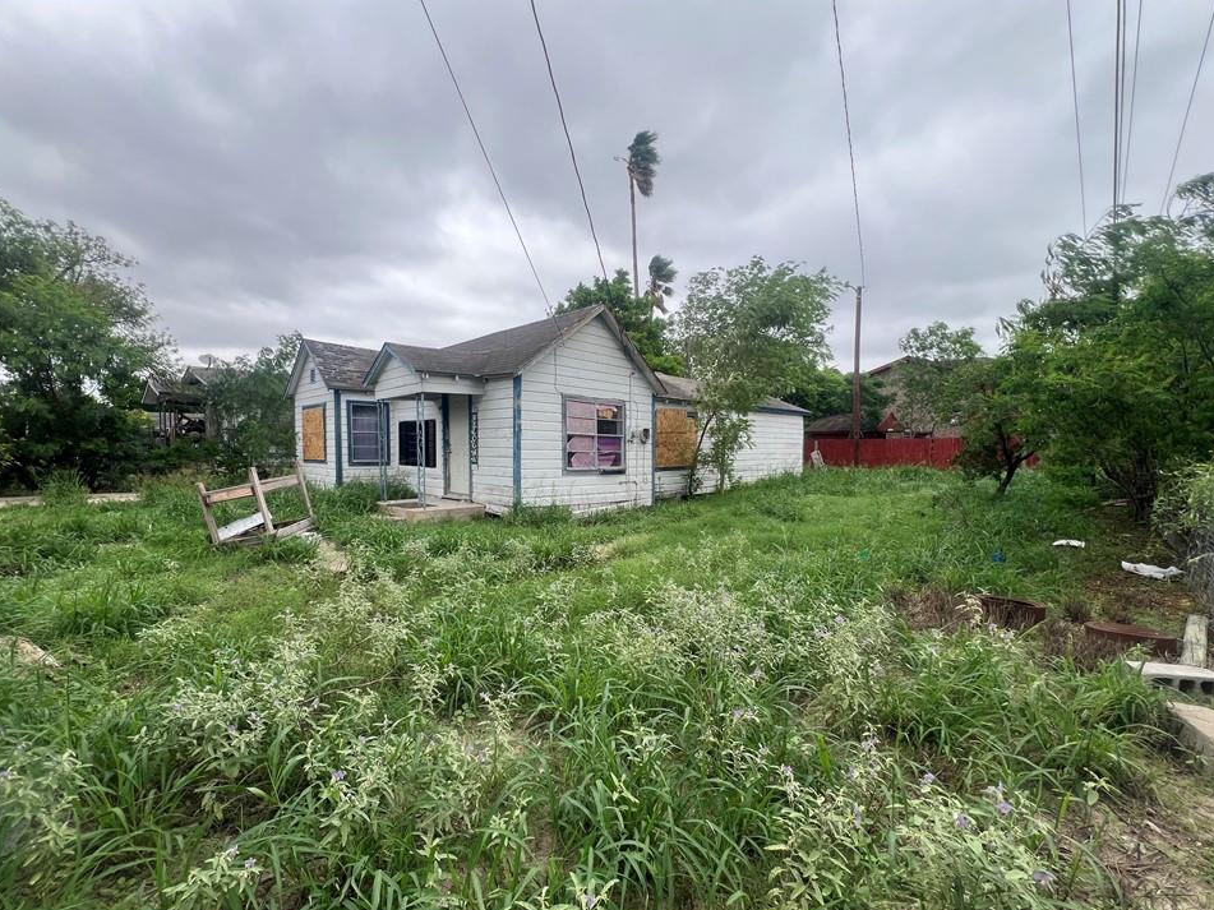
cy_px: 480
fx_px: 491
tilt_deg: -4.6
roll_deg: +0.0
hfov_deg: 102.0
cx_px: 585
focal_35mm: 14
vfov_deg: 85.6
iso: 32
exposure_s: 1/598
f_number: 1.8
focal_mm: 1.57
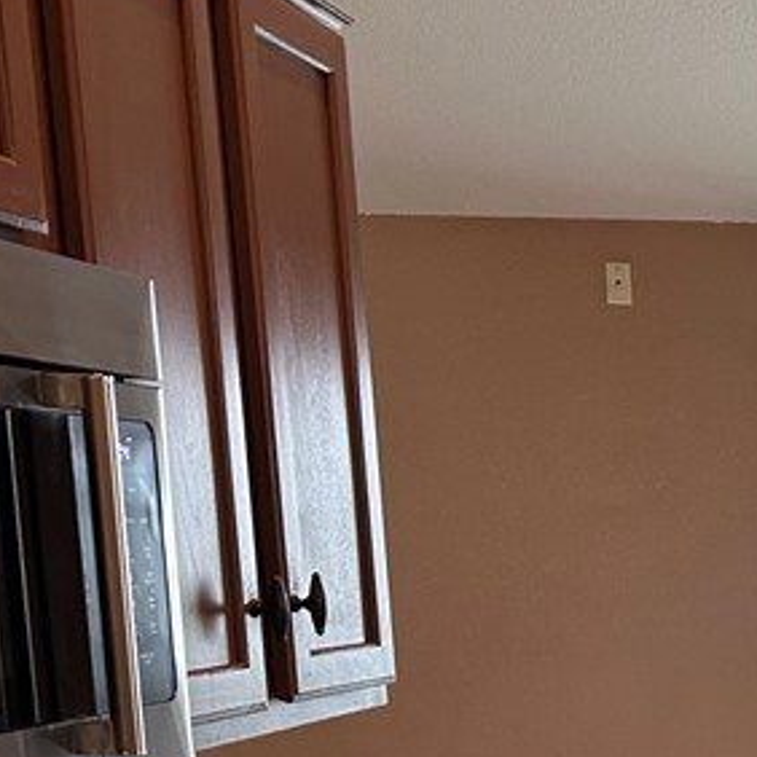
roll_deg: -0.2
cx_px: 1275
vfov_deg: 20.9
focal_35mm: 77
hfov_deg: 18.6
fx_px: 1905
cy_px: 918
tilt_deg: -11.9
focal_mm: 6.86
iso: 160
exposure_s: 1/60
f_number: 1.78
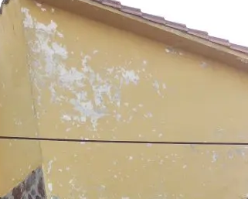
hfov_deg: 17.0
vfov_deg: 13.1
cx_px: -30
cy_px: 324
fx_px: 800
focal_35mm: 109
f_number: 3.3
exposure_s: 1/200
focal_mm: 4.9
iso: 160
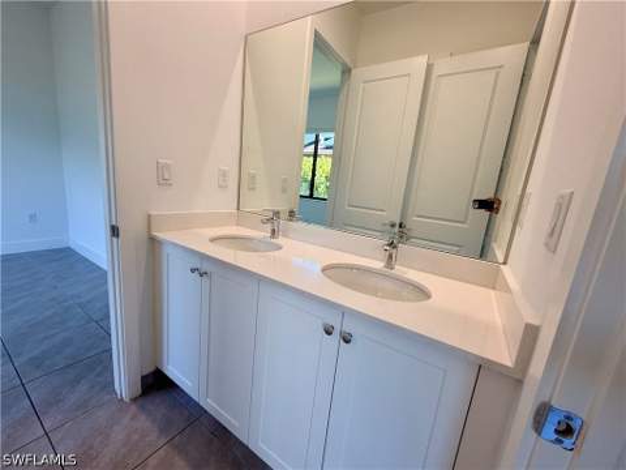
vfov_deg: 85.7
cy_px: 235
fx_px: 253
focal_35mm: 14
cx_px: 313
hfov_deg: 102.1
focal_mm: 2.22
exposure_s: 1/120
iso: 160
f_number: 2.2
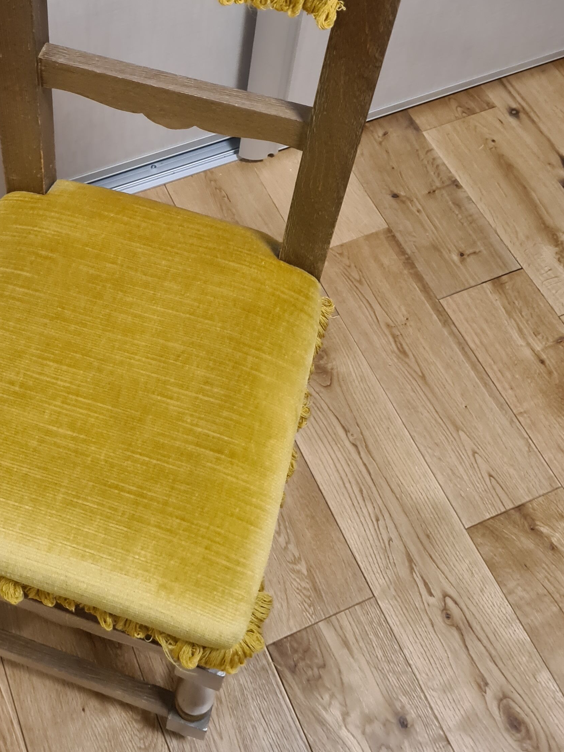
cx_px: 151
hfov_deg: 30.4
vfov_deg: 38.1
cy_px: 96
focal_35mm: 47
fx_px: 1021
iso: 320
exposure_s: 1/50
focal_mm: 5.4
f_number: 1.8
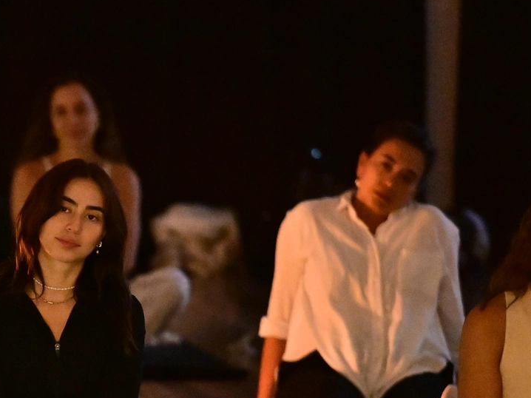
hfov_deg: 7.7
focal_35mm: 255
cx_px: 27
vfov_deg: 5.8
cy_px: 378
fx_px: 3910
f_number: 1.2
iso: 6400
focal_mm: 75
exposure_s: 1/60
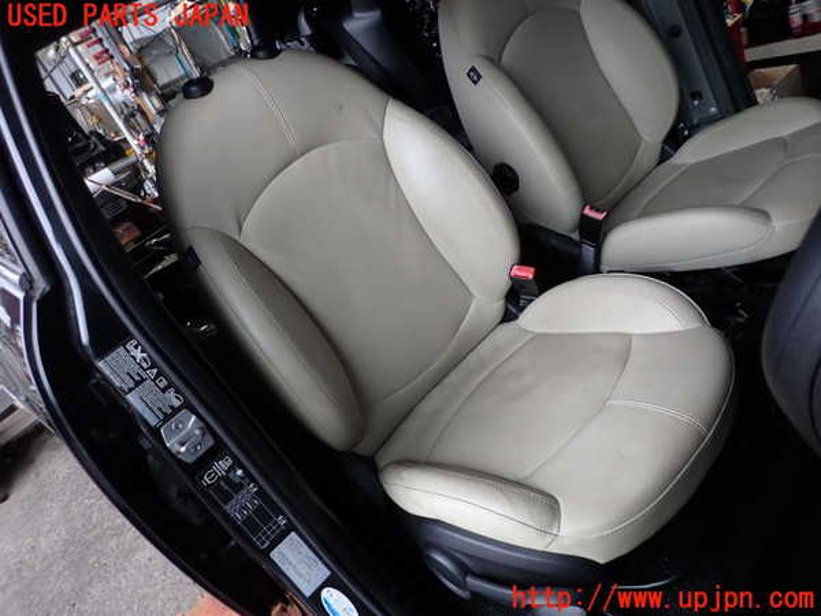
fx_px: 593
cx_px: 410
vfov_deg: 54.9
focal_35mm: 25
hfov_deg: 69.4
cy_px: 308
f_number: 2
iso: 100
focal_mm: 4.5
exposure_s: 1/100
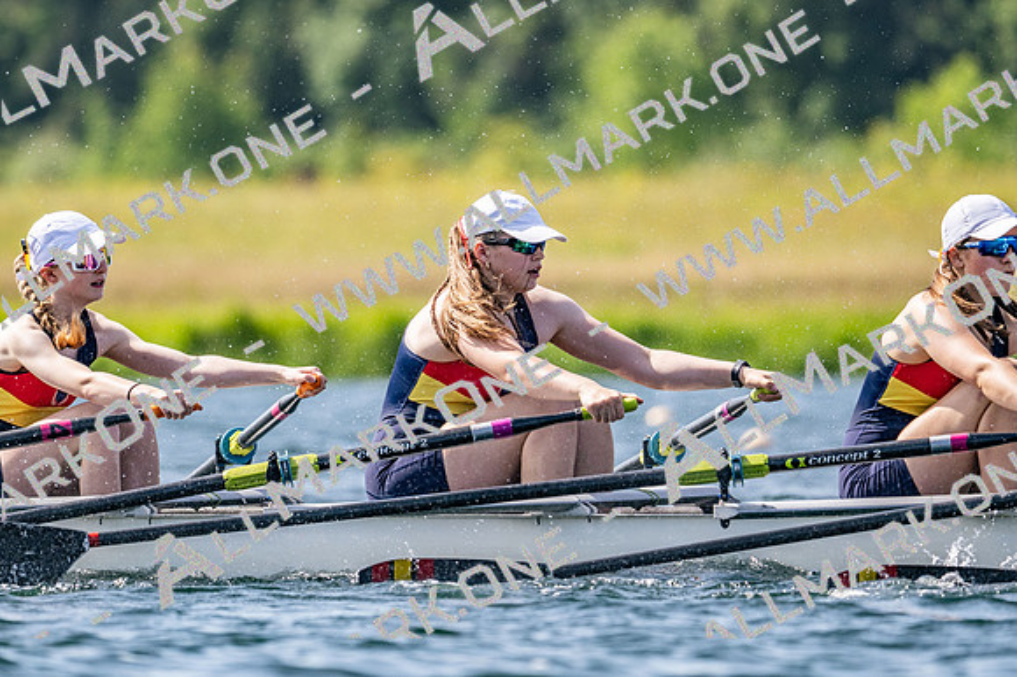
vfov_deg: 2.3
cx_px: 508
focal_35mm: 600
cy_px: 338
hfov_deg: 3.4
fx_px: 16940
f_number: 4.5
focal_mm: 400
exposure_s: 1/2500
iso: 250
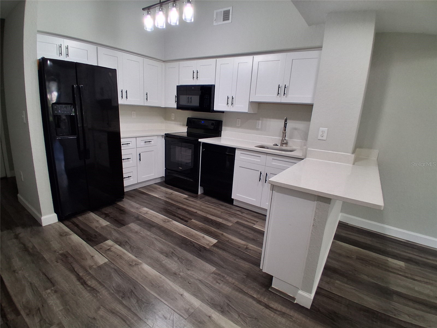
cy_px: 164
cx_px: 218
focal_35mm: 17
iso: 125
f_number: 2.2
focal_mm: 1.4
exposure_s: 1/40
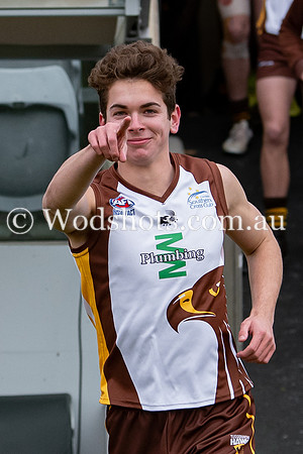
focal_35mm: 640
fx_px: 8077
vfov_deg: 3.2
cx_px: 85
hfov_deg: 2.1
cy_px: 234
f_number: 3.5
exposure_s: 1/1000
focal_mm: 102
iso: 360
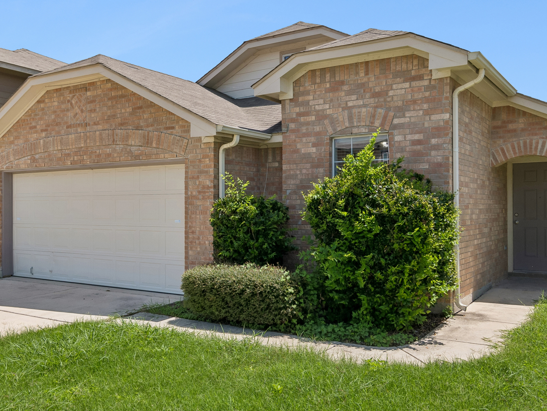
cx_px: 262
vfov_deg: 41.8
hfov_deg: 53.9
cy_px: 206
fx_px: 537
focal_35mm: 34
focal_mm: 16
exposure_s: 1/500
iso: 100
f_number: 10
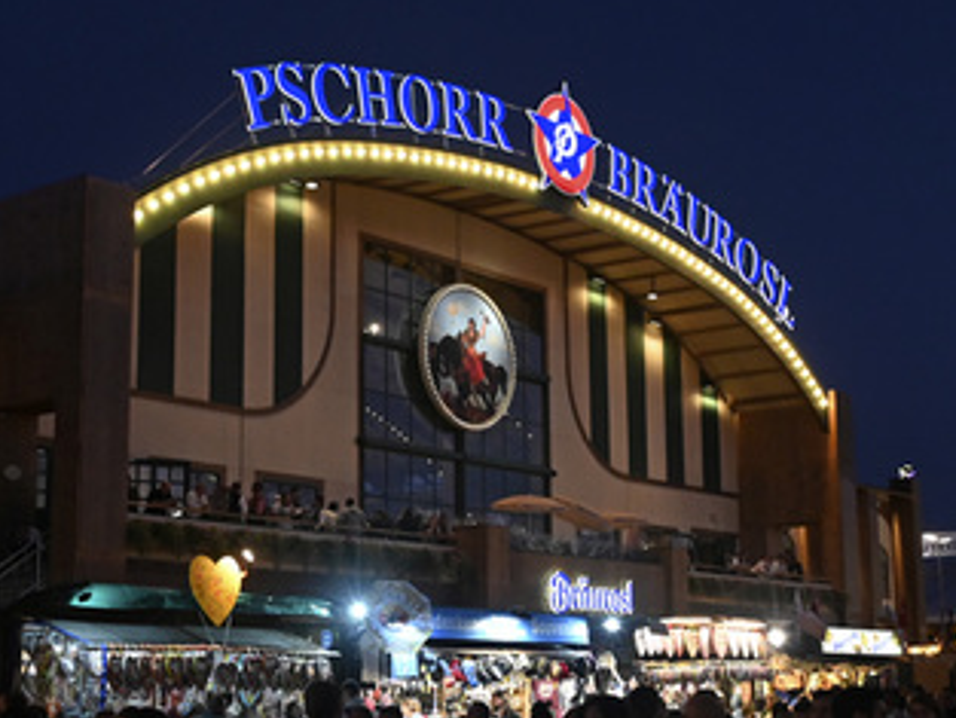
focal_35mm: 58
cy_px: 403
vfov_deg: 25.2
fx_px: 1602
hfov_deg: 33.2
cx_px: 489
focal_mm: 28
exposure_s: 1/200
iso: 5000
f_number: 7.1
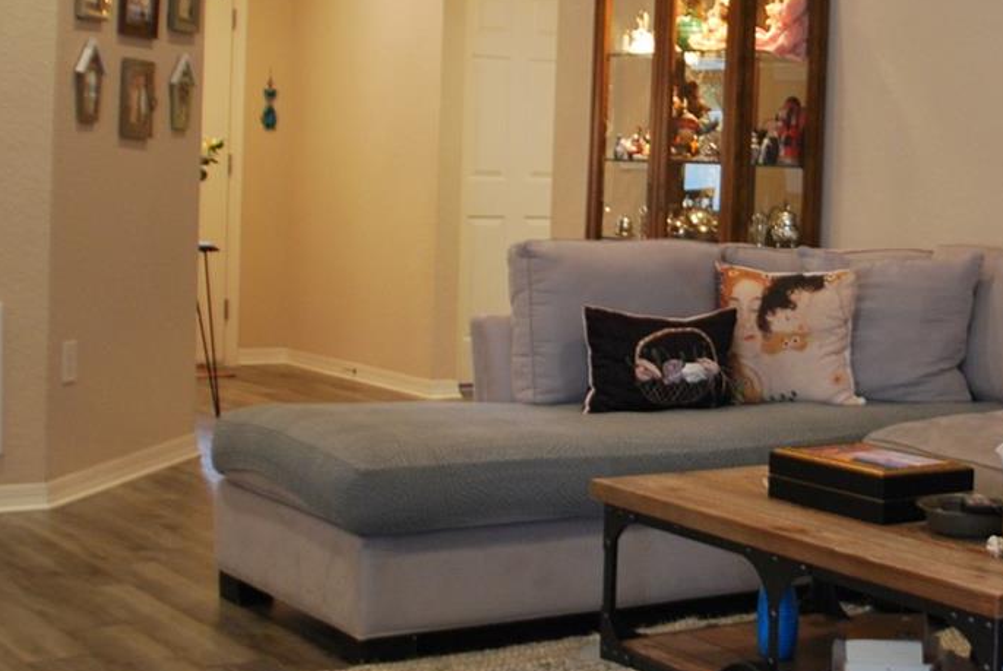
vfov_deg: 21.4
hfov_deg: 31.0
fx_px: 1757
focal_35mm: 63
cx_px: 814
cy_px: 142
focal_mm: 18
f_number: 3.8
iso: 400
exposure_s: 1/20
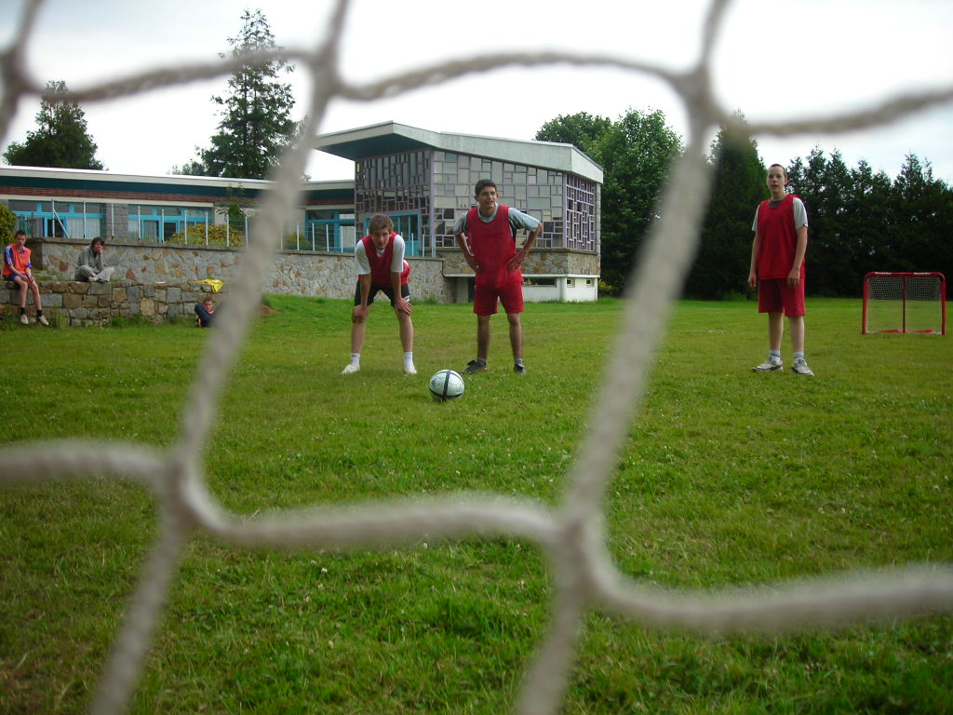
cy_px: 358
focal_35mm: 38
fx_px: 1046
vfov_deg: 37.7
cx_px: 476
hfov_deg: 49.0
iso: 50
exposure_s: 1/96.5
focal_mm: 6.3
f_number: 3.2
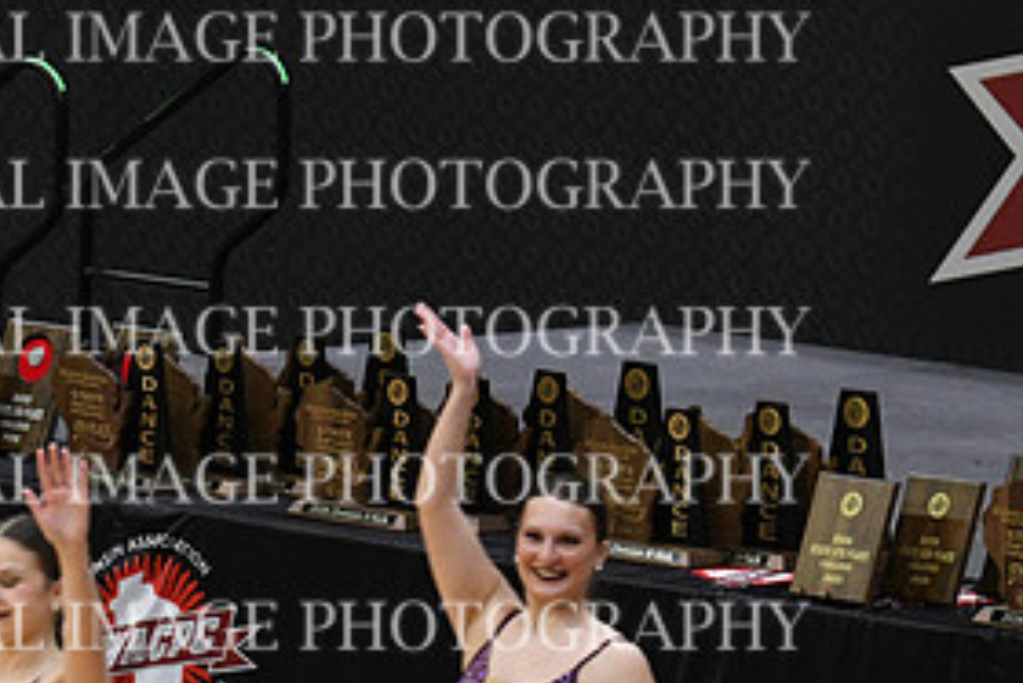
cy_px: 699
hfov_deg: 5.7
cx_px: 281
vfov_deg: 3.8
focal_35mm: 361
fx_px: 10263
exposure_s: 1/400
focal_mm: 116
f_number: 4
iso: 5000
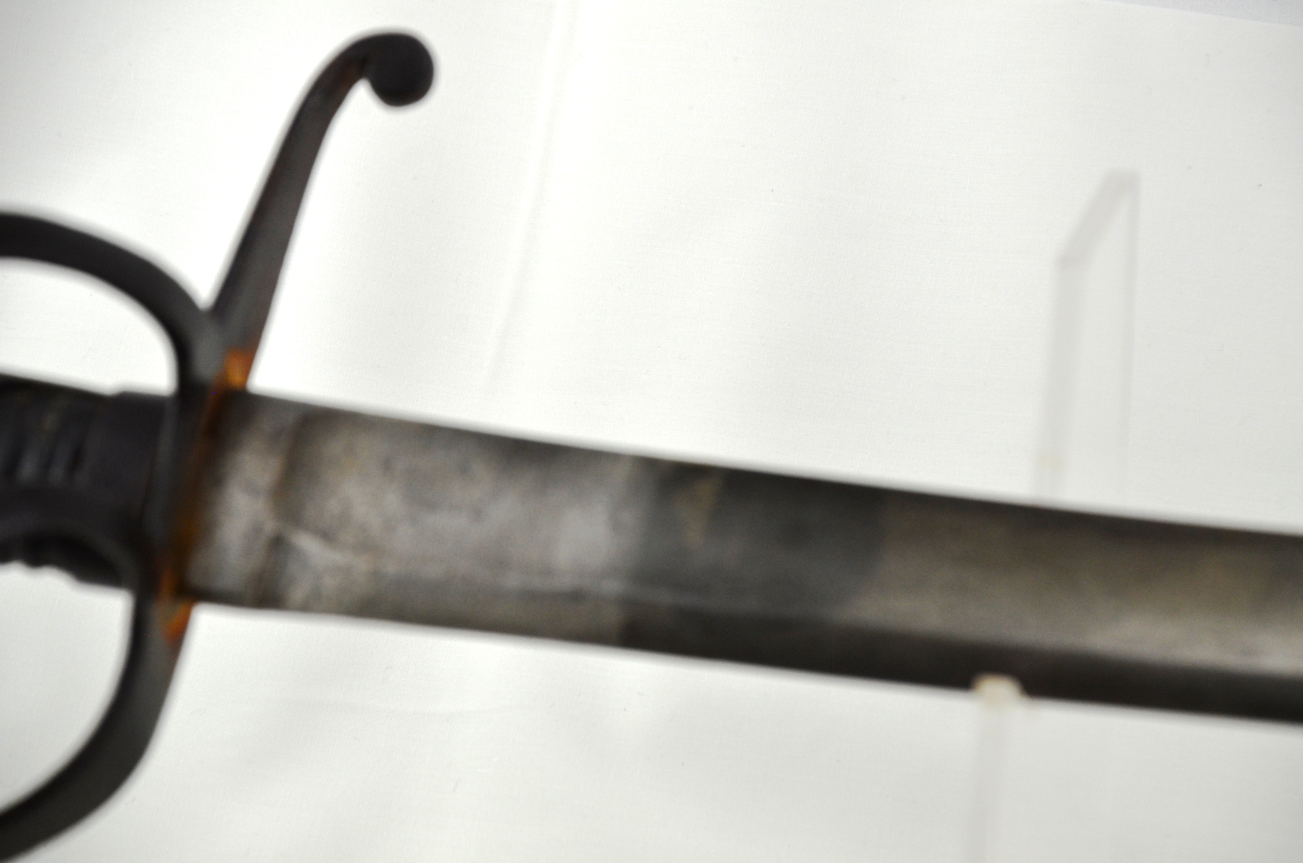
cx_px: 652
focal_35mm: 202
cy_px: 432
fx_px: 7314
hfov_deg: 10.2
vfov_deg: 6.8
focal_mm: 135
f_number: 5.6
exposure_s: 1/250
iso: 640
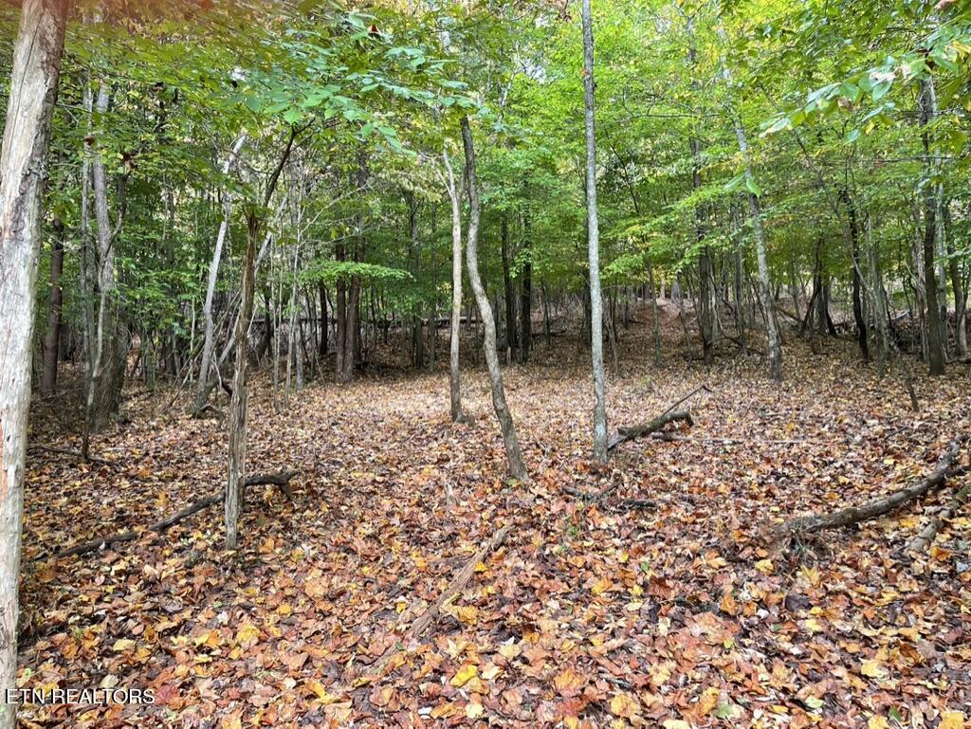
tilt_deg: +0.8
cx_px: 486
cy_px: 364
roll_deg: +1.4
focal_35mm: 26
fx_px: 730
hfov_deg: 67.3
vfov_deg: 53.1
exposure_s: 1/121
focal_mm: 5.1
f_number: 1.6
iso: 40
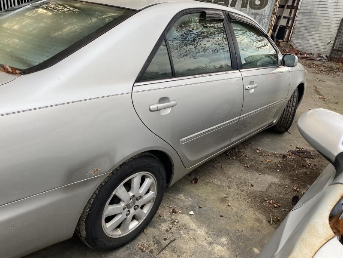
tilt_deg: -25.0
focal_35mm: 26
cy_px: 129
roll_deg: -6.6
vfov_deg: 53.1
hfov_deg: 67.3
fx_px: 258
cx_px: 172
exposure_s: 1/122
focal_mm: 4.25
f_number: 1.8
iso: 64
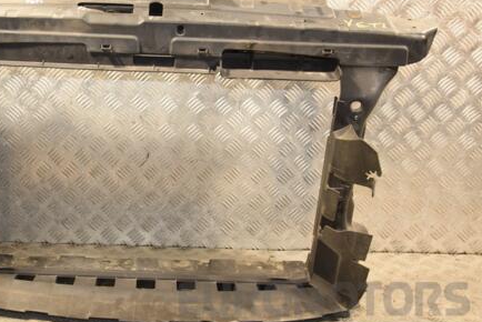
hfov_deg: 34.1
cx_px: 158
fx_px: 777
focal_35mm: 58
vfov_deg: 23.4
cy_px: 151
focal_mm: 28
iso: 800
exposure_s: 1/125
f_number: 5
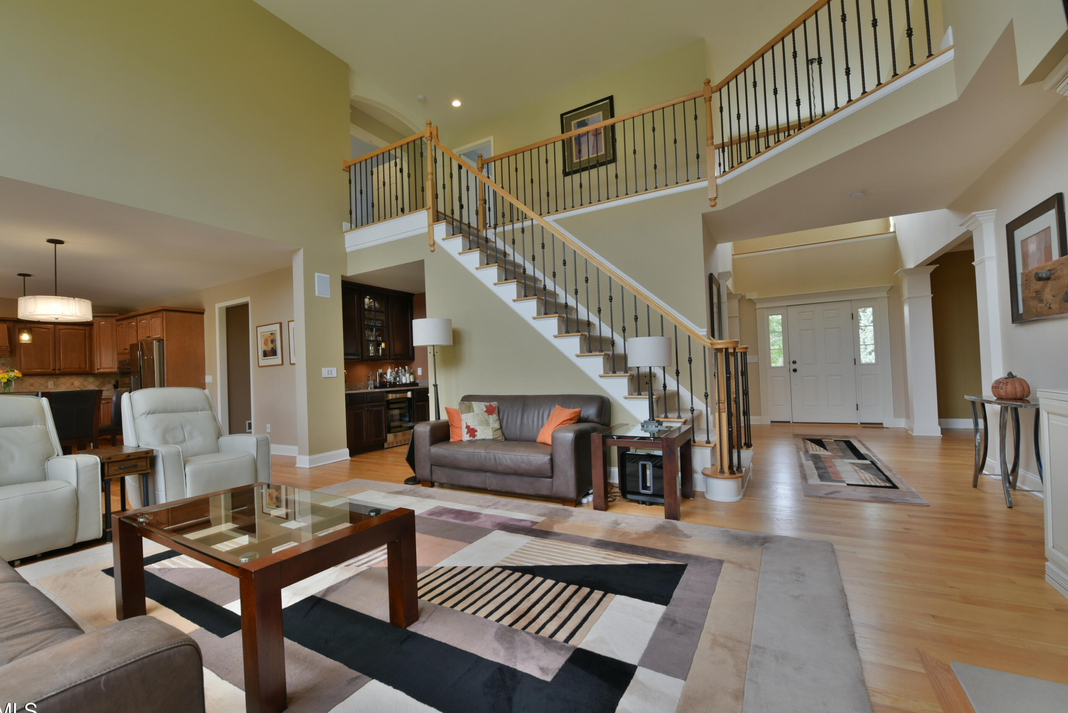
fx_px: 445
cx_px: 497
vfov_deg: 77.4
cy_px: 364
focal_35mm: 15
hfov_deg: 100.2
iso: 800
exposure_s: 1/60
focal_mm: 14
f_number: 10
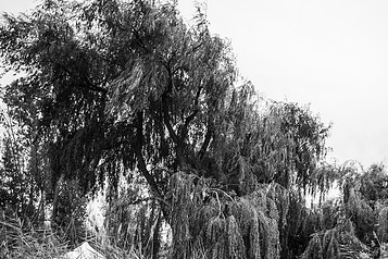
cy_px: 183
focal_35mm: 39
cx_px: 263
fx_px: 420
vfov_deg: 33.7
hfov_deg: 48.6
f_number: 2.8
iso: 200
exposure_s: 1/1000
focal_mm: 24
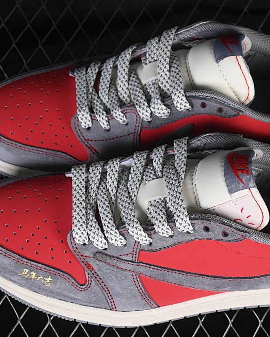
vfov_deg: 18.1
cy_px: 169
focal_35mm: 106
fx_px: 1058
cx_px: 178
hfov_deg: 14.5
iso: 160
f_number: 7.1
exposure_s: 1/80
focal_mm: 50
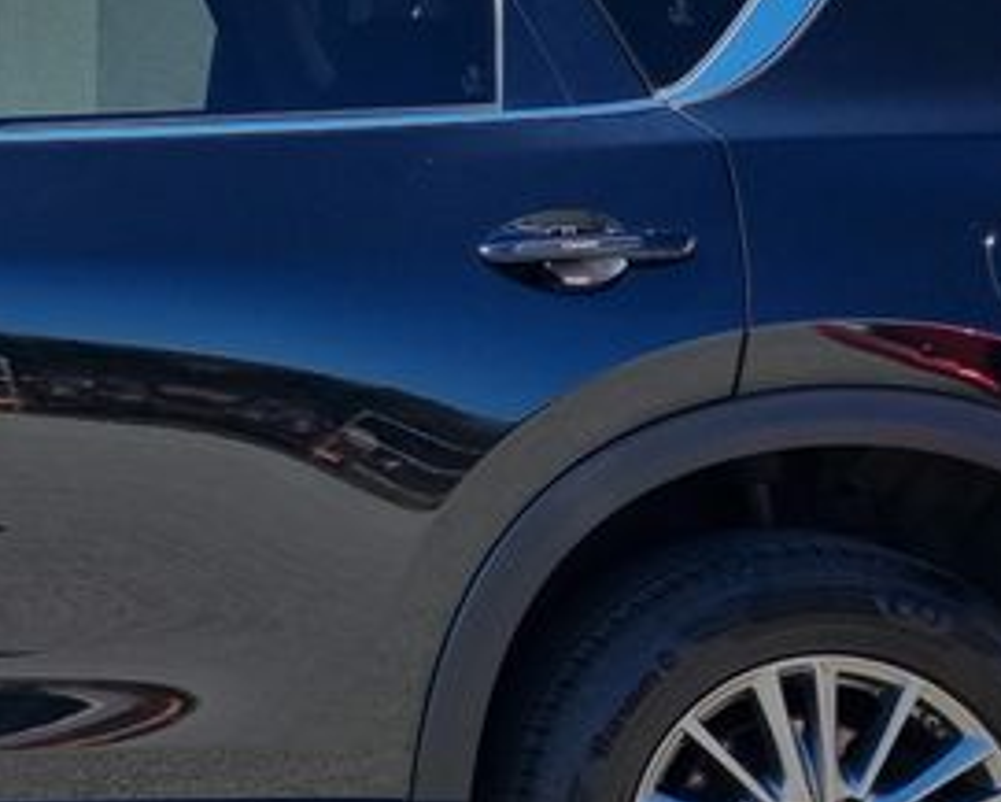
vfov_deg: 15.9
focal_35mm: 96
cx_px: -366
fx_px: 2845
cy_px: 100
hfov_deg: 18.3
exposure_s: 1/1128
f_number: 1.8
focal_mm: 5.4
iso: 50
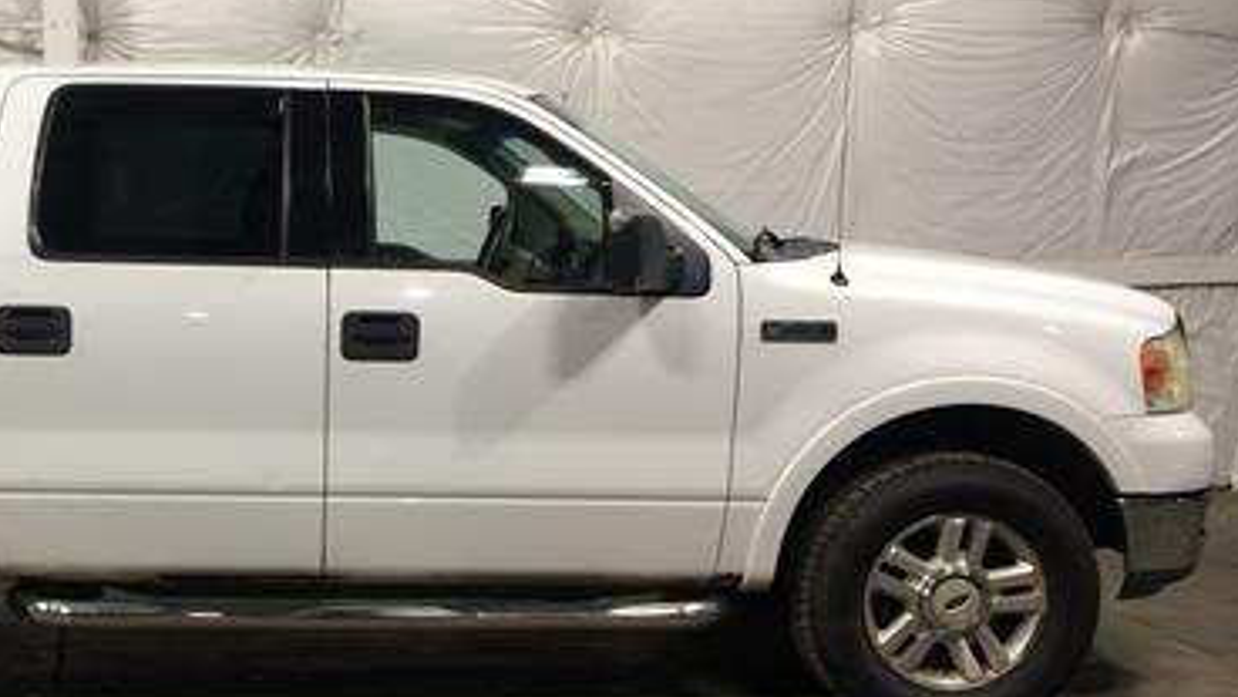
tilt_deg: -9.4
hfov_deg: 36.5
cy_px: 465
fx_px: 1805
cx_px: 235
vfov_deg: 21.7
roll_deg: +0.7
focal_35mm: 55
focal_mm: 4.15
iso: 50
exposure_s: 1/30
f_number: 2.2
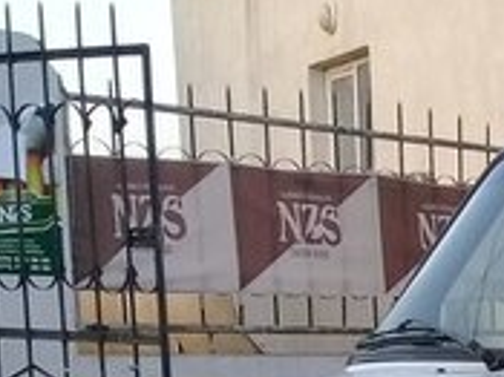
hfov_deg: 15.0
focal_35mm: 117
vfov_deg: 11.7
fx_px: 1702
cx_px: 855
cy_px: 678
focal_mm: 3.3
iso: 50
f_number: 2.2
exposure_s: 1/100
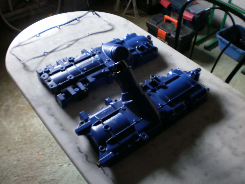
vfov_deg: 39.7
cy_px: 92
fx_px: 255
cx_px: 122
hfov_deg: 51.4
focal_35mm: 36
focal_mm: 6.3
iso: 125
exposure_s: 1/4
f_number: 3.1
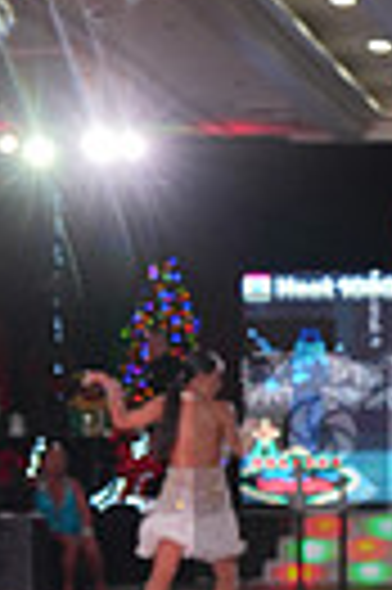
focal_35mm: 133
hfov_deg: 9.5
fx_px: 2178
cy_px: 446
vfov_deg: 15.4
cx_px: 818
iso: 1250
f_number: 4
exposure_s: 1/500
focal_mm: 30
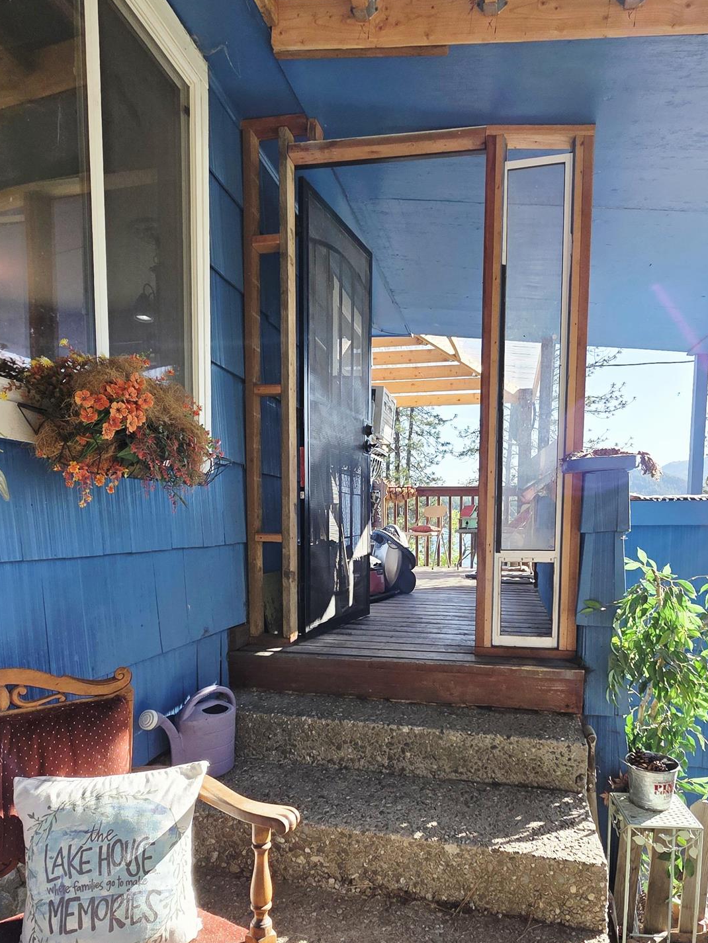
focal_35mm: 21
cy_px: 587
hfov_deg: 63.5
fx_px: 573
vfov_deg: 77.6
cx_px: 363
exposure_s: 1/500
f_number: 1.9
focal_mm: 2.2
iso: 40
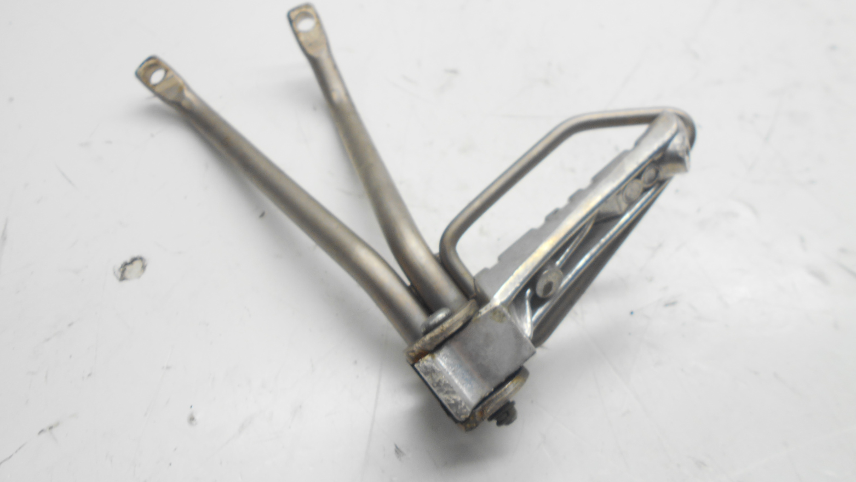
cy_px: 213
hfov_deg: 66.1
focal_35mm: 29
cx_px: 420
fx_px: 658
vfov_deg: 40.1
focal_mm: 4.6
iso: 80
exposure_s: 1/40
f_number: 3.2
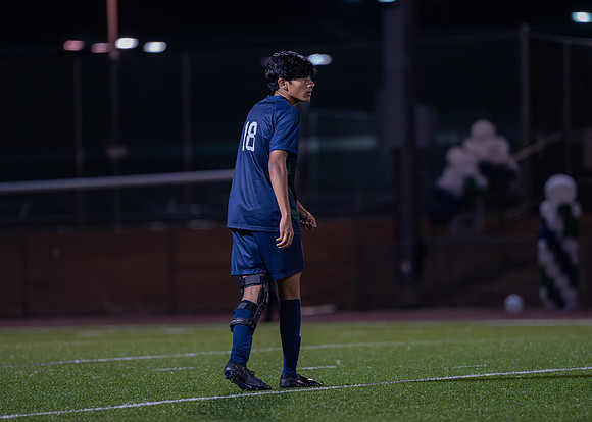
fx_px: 4774
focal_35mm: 284
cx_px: 284
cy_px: 215
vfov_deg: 5.1
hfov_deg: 7.1
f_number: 2.8
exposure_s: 1/1250
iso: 6400
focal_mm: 200
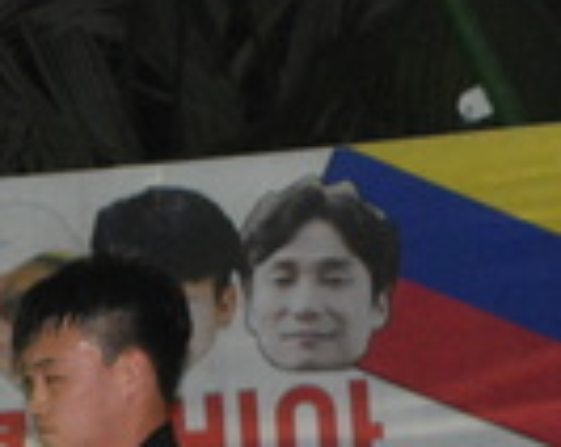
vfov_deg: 3.5
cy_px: 327
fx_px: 7311
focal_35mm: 441
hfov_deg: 4.4
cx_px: -249
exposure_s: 1/60
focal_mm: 52
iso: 3200
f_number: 5.6
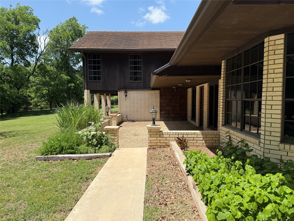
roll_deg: -0.7
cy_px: 110
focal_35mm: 24
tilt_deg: -4.5
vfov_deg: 56.8
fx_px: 204
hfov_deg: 71.6
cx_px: 147
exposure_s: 1/3021
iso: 80
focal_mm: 6.76
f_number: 1.78
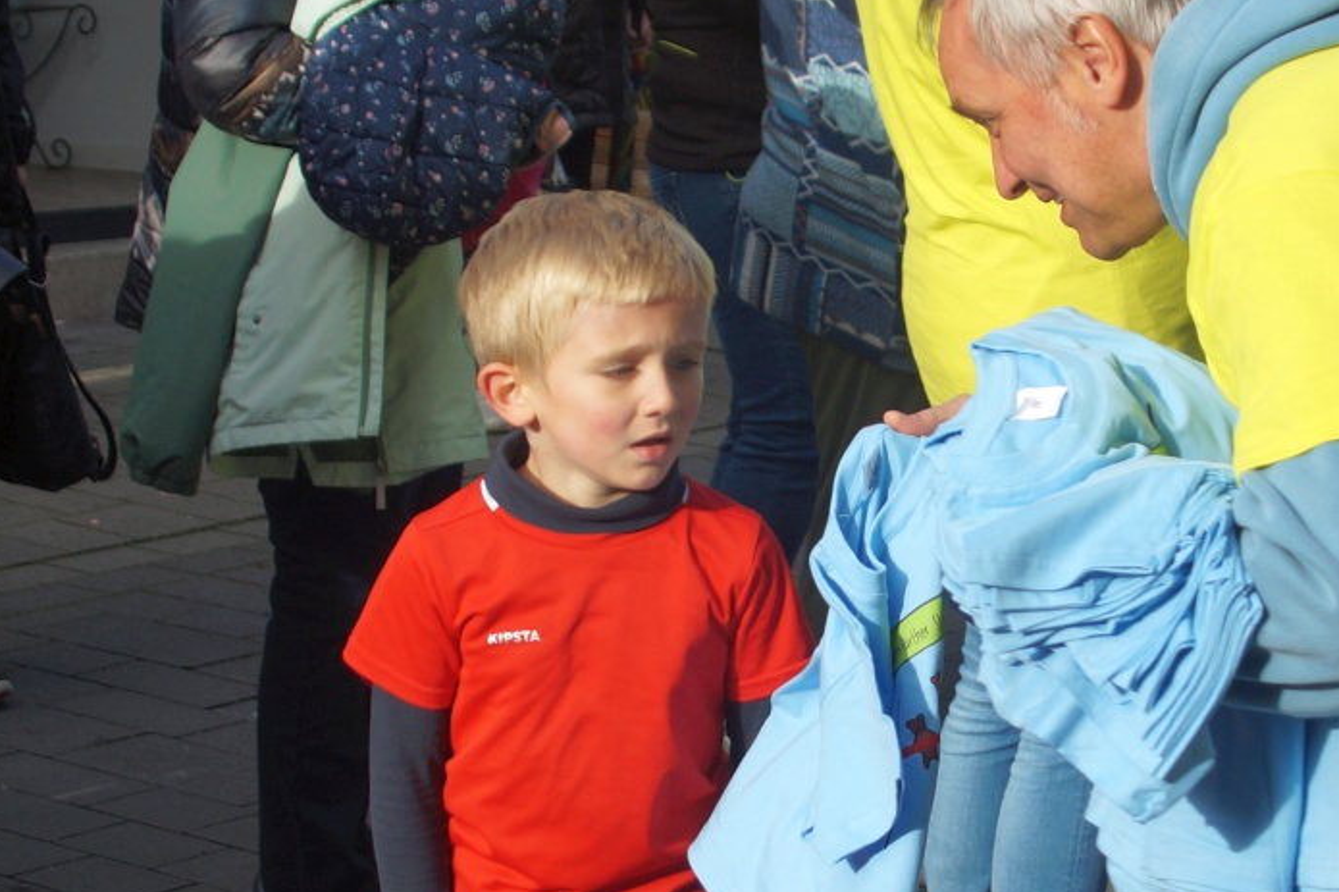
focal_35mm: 116
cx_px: 944
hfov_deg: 17.6
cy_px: 547
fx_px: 4313
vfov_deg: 11.8
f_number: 4.5
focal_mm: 28
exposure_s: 1/320
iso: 100
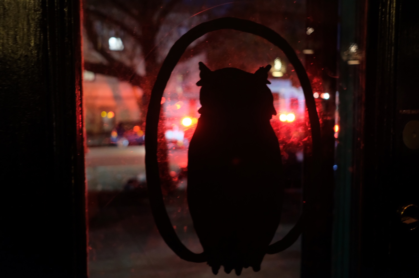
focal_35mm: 35
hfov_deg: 54.5
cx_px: 210
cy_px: 139
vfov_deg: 37.8
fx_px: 407
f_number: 2
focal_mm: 23
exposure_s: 1/20
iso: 3200
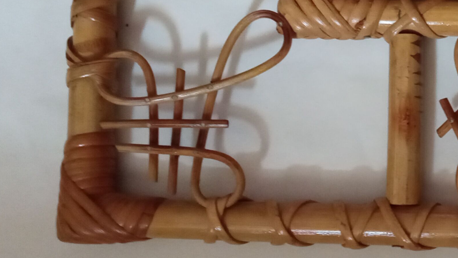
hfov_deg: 25.1
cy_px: 91
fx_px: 935
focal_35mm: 77
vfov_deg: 15.7
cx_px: 532
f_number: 2.2
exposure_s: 1/25
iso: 755
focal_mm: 3.79
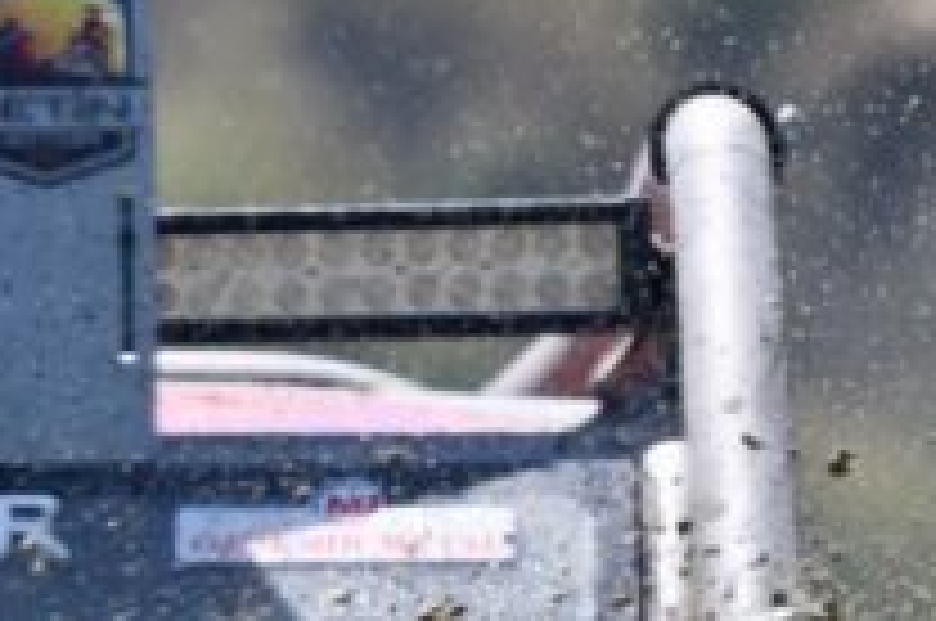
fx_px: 87951
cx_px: 252
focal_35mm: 3388
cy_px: 893
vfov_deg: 0.4
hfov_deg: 0.6
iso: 100
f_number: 6.3
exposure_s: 1/320
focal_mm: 550
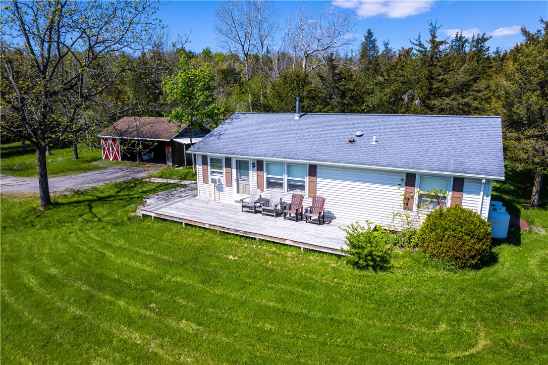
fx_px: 335
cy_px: 182
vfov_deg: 57.2
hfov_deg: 78.6
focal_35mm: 22
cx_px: 274
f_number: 2.8
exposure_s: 1/2000
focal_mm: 8.38
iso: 100
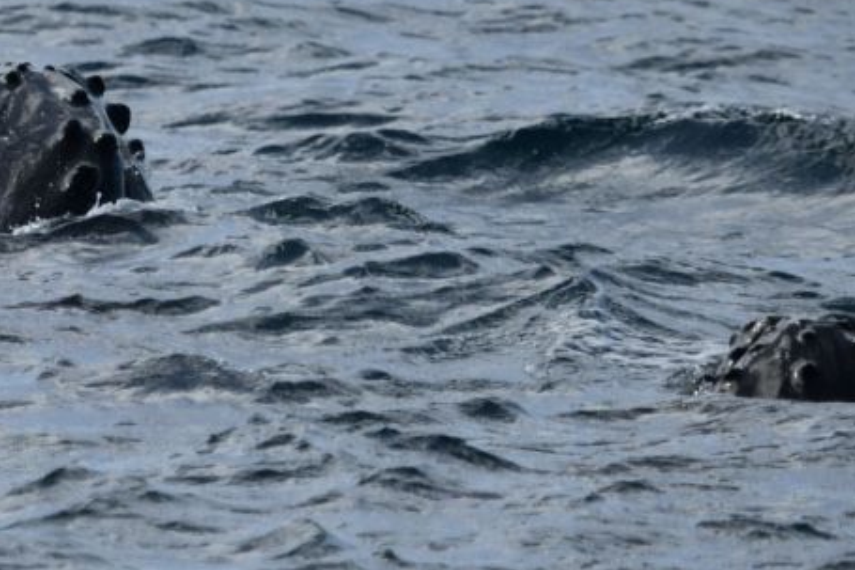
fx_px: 18778
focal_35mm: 791
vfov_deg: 1.7
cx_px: 355
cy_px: 172
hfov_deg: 2.6
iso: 800
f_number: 6
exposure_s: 1/8000
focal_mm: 450
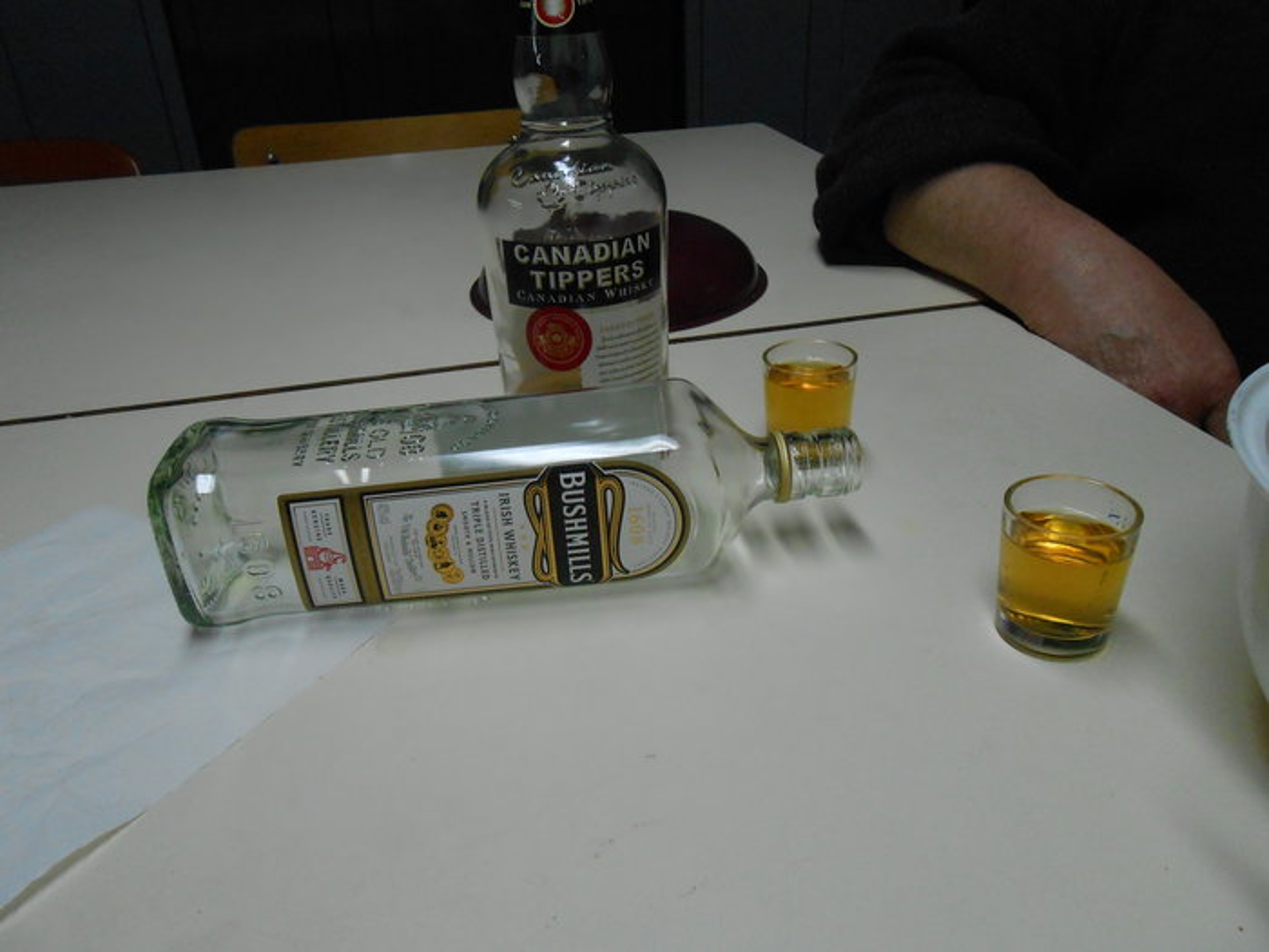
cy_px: 476
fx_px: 953
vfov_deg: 53.1
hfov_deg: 67.3
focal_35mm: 26
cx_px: 634
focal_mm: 4.6
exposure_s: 1/200
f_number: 3.5
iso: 400
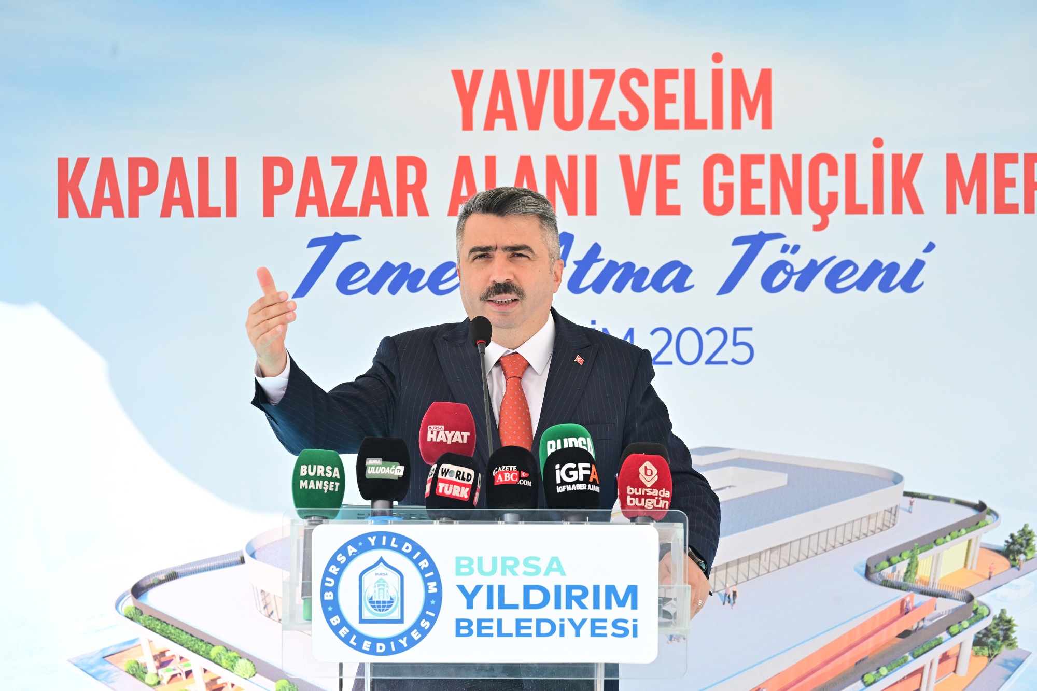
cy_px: 346
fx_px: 5760
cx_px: 518
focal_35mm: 200
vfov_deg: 6.9
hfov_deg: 10.3
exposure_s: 1/800
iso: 800
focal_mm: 200
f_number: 8
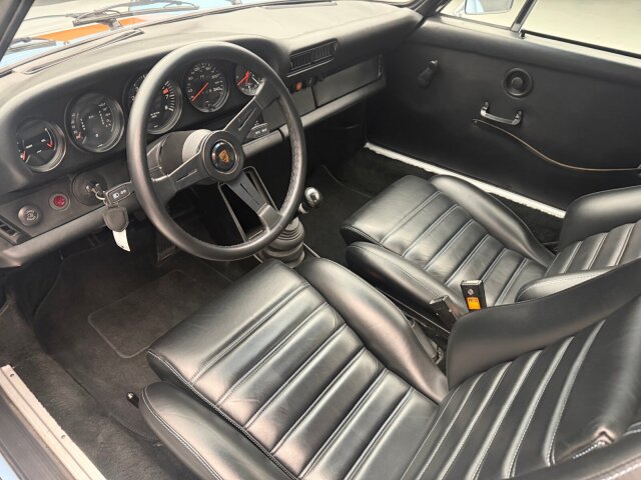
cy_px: 240
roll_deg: -2.5
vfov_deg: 56.8
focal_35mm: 24
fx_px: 444
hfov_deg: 71.6
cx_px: 320
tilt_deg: -40.0
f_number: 1.78
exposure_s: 1/33
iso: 640
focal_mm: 6.76
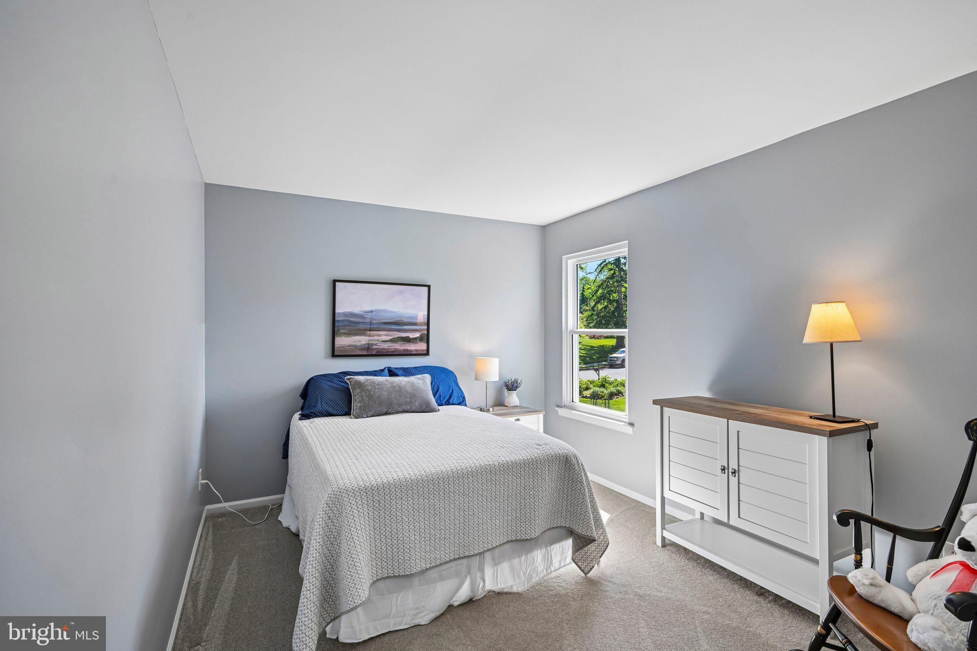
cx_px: 488
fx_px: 448
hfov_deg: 95.0
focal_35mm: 16
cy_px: 326
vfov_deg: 72.0
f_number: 8
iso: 800
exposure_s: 1/100
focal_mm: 16.5
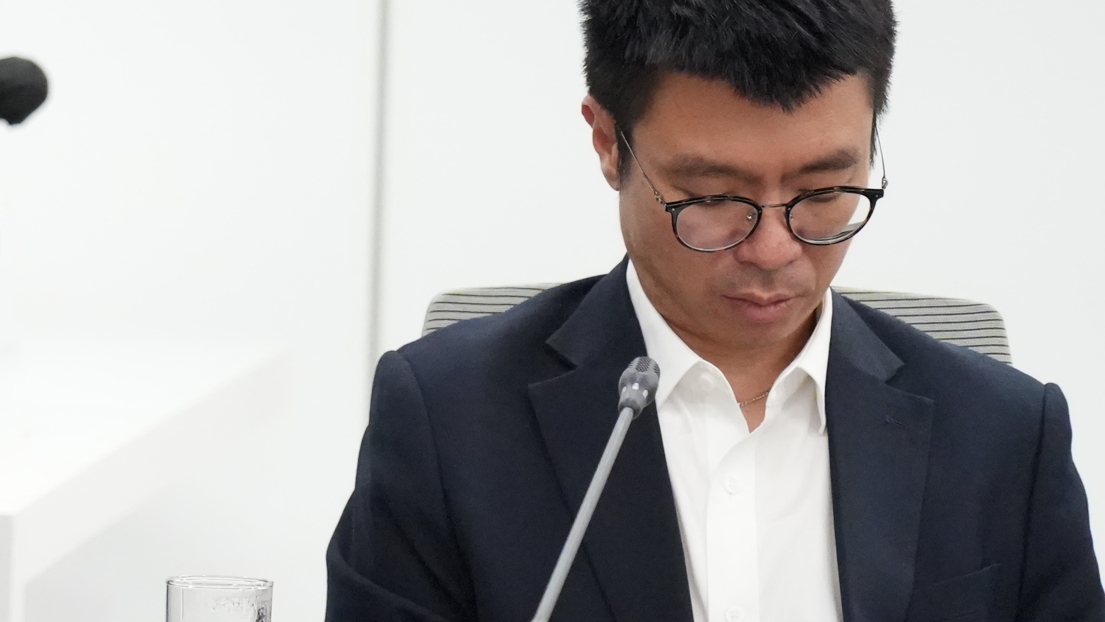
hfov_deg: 6.4
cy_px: 595
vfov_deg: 3.6
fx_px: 9816
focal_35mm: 335
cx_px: -467
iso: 10000
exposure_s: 1/160
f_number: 4.5
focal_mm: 106
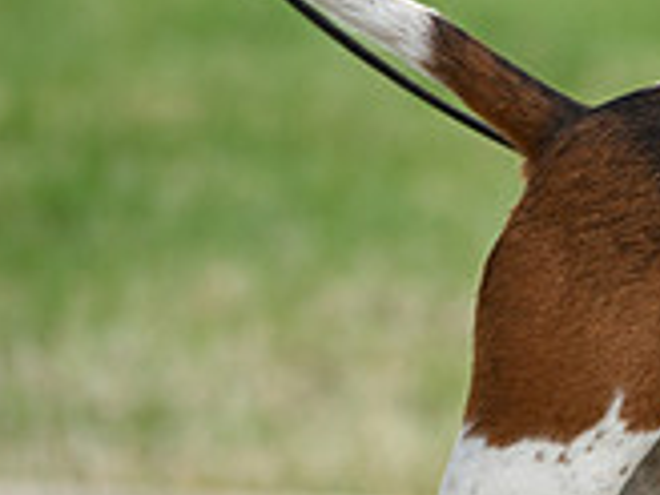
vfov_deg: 2.2
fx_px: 12946
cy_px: 276
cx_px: 1083
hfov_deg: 2.9
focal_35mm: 679
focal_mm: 200
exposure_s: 1/1000
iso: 320
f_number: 4.5
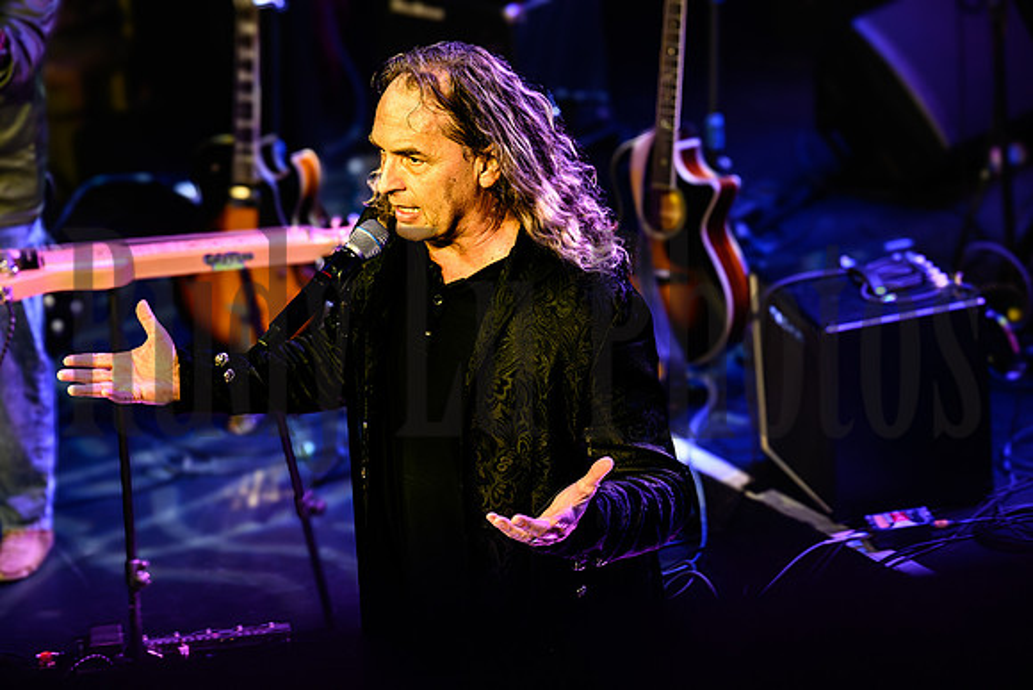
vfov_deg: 9.8
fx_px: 4018
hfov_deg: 14.7
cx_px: 516
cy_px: 345
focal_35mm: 140
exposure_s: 1/200
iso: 12800
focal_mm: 140
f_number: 5.6
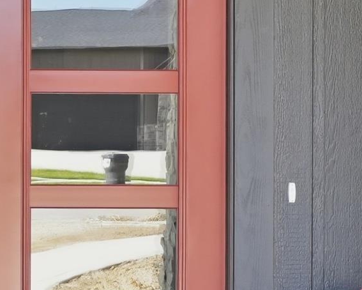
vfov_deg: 12.9
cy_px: 153
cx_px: -23
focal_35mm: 120
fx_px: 1286
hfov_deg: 15.6
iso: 250
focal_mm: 19.5
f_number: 4
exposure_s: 1/160
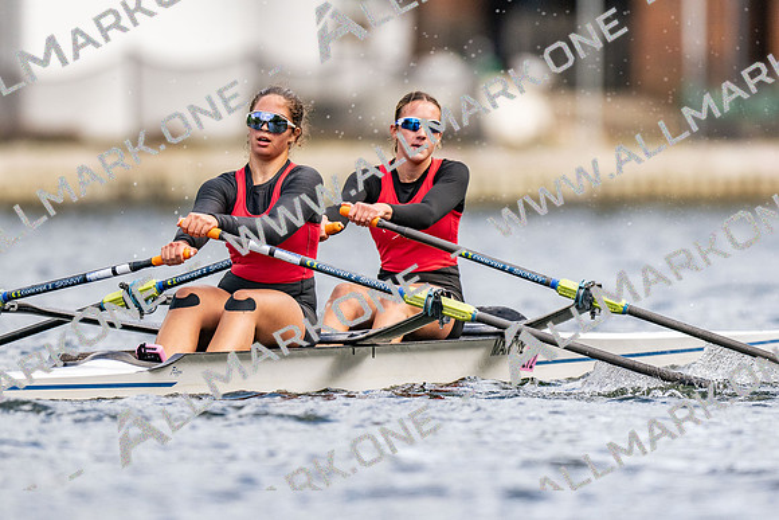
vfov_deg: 1.5
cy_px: 260
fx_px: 19489
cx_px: 390
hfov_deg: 2.3
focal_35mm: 900
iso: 450
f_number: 4
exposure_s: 1/2500
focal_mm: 600
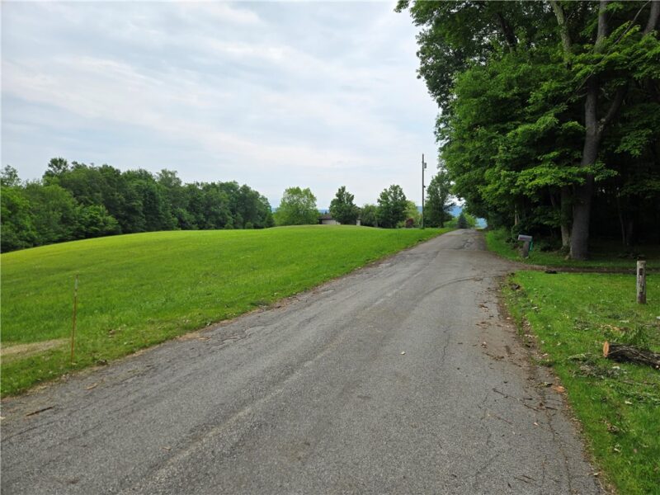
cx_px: 330
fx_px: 439
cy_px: 248
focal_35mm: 23
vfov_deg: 58.9
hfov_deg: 73.9
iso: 25
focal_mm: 5.4
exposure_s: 1/1593
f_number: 1.8
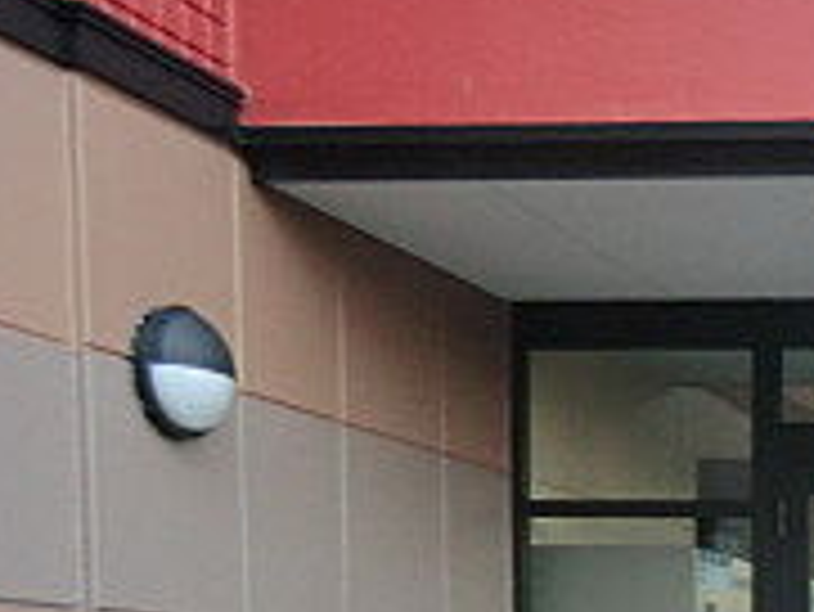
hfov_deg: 19.3
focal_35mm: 85
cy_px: 940
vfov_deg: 15.8
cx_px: 1313
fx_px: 2000
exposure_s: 1/60
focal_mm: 4.3
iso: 125
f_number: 3.2
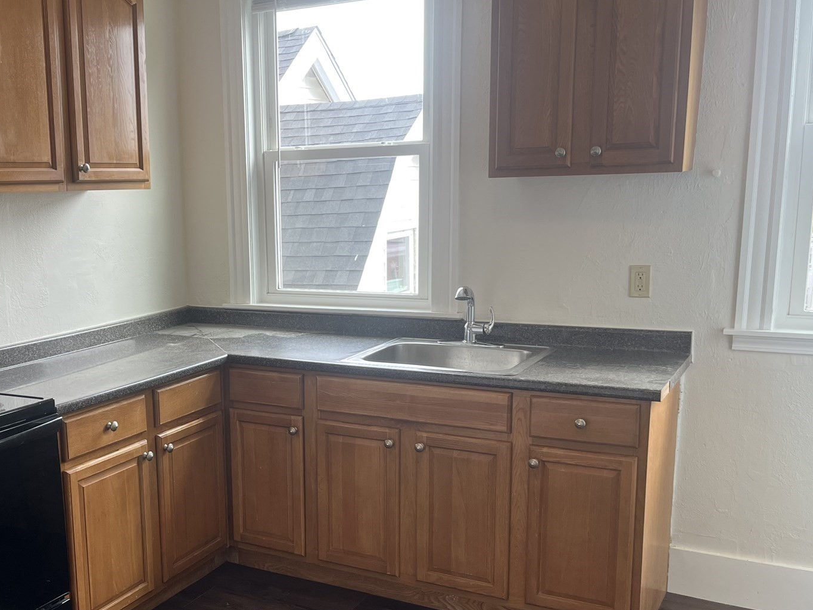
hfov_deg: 47.0
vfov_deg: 36.7
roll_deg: +2.1
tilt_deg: -12.1
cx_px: 263
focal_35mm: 39
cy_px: 371
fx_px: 916
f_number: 1.6
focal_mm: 5.1
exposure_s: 1/120
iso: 50
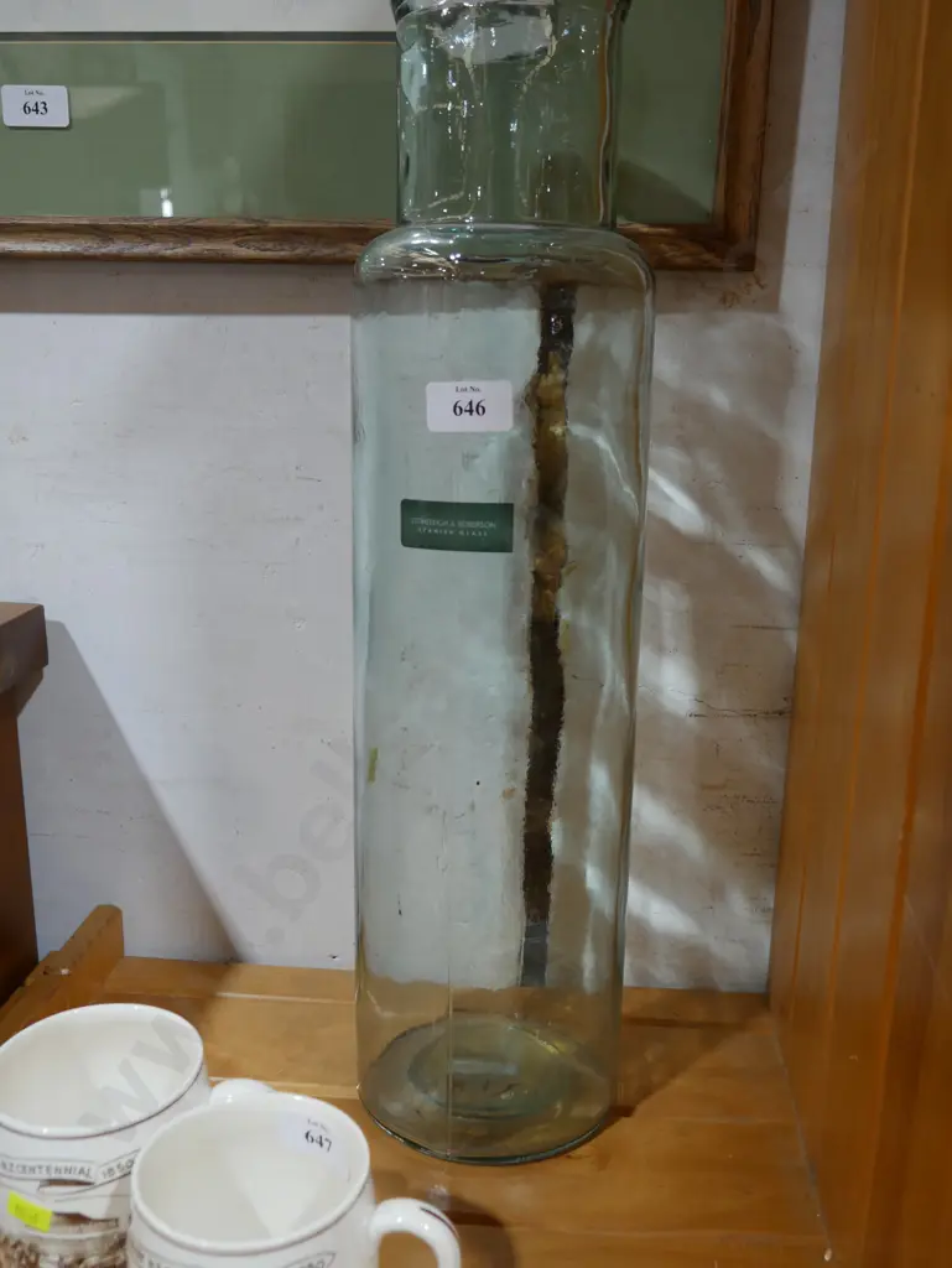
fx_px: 1246
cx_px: 476
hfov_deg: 41.8
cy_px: 634
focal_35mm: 34
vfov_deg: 53.9
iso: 320
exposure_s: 1/60
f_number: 4
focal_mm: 17
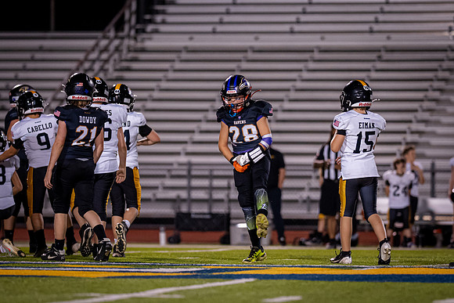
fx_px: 3641
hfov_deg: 7.1
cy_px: 164
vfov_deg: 4.8
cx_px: 262
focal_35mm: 289
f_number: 1.8
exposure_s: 1/1250
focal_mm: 135
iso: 2000
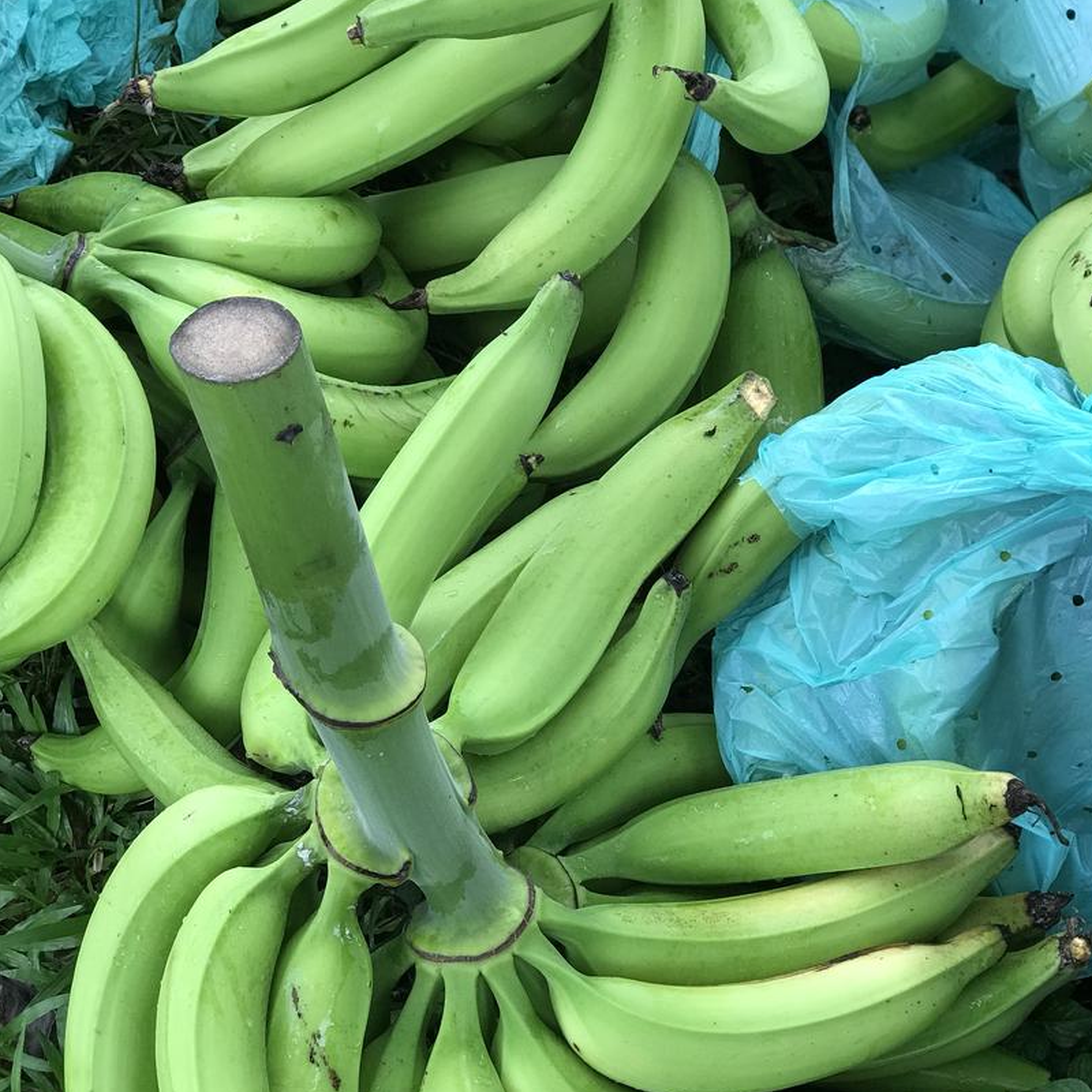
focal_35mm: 68
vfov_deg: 25.3
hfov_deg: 25.4
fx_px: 2427
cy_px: 602
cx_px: 550
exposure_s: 1/120
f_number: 2.8
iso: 64
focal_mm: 6.6
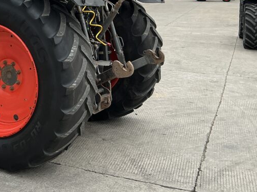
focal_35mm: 57
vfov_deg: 24.6
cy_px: 5
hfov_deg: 32.2
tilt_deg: -2.2
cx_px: 28
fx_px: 423
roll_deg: -1.4
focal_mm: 3
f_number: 1.8
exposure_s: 1/1250
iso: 25
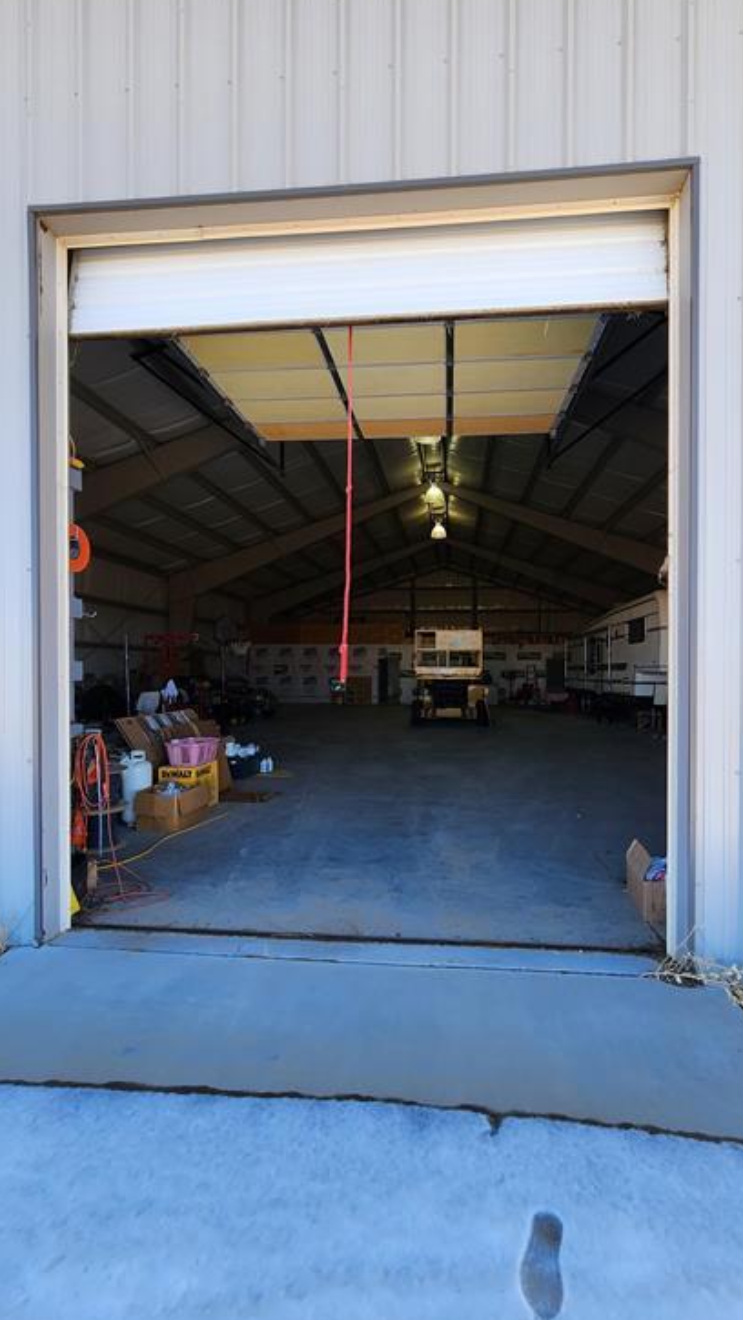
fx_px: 525
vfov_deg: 103.0
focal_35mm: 15
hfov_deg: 70.4
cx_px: 402
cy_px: 675
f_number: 2.2
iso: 50
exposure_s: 1/264
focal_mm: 2.2
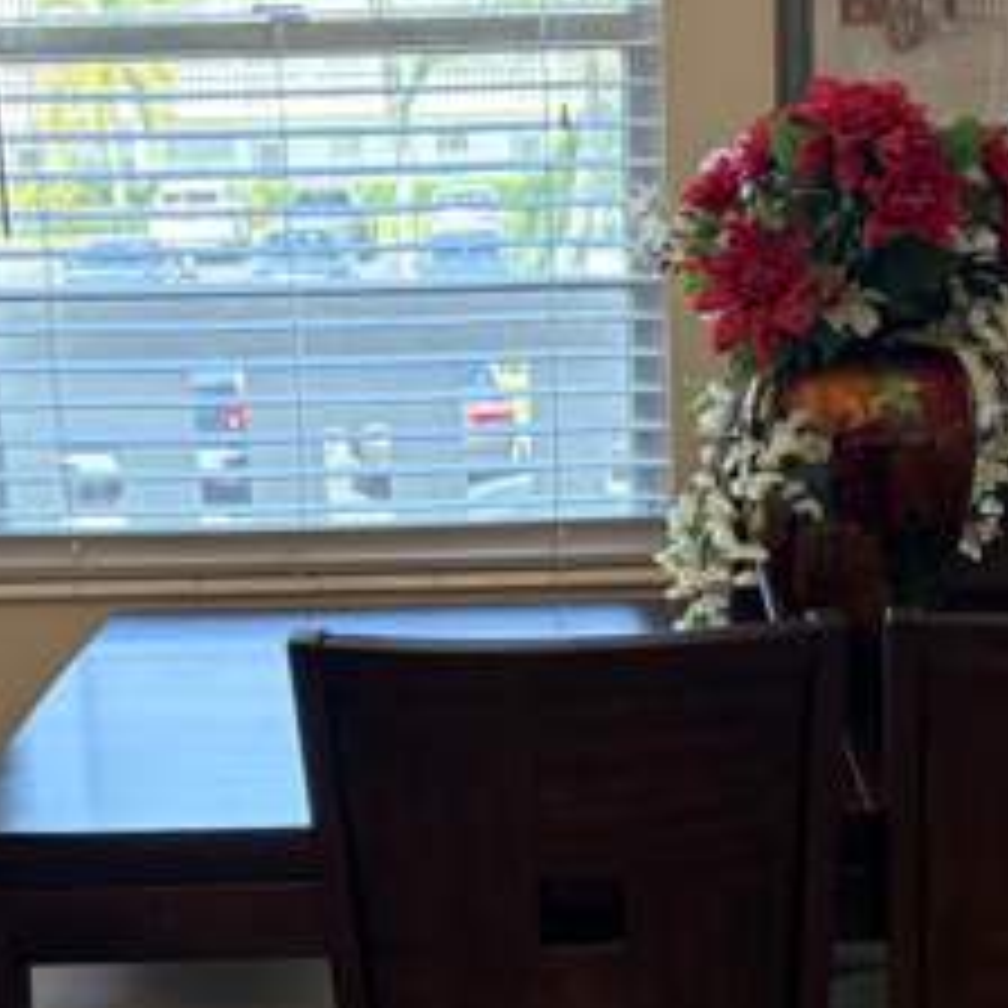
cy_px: 950
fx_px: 2701
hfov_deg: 21.1
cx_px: 612
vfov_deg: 20.6
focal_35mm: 82
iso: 125
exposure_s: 1/120
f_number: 1.6
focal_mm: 5.96
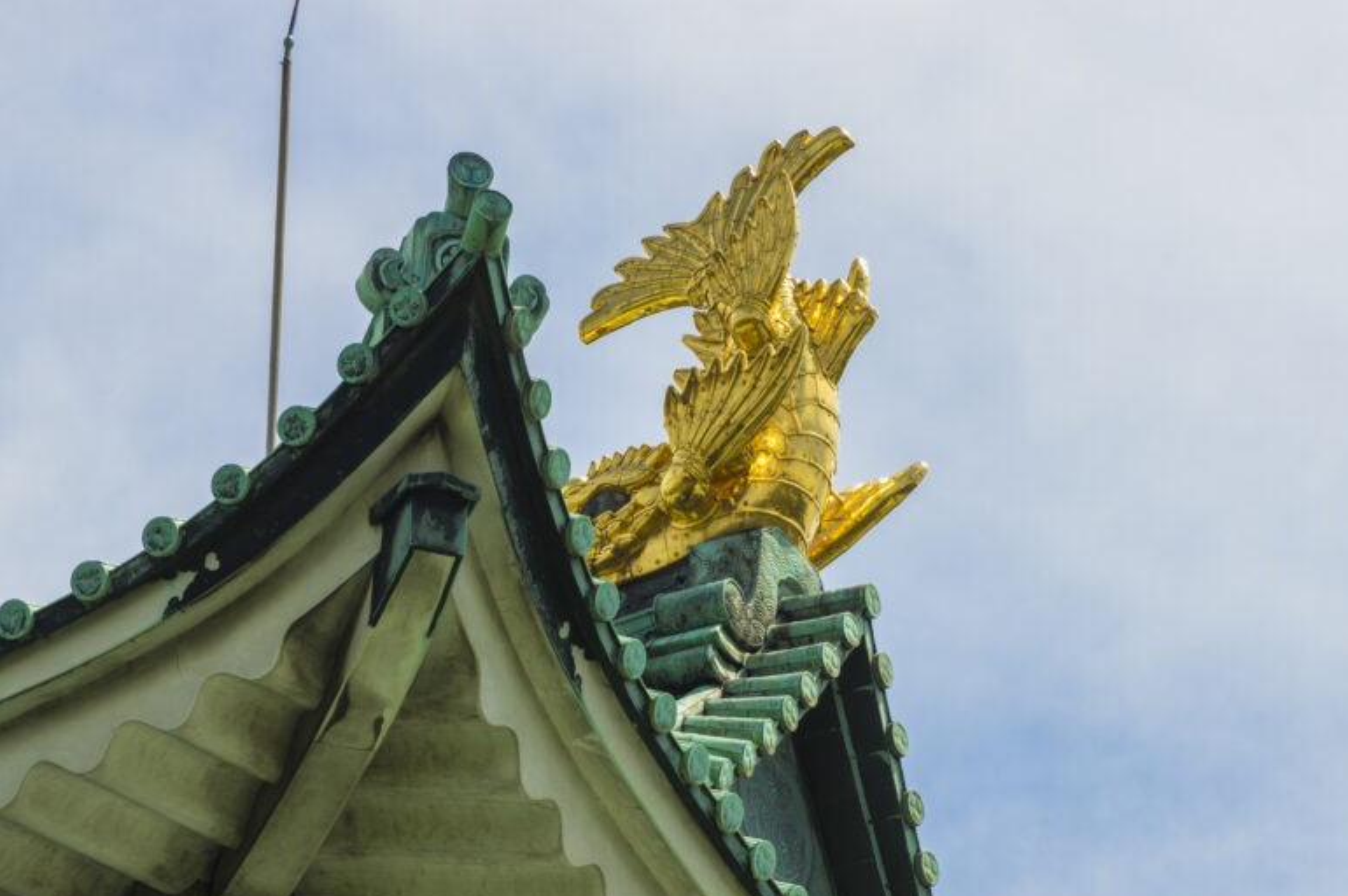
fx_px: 18668
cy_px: 396
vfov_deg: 2.8
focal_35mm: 499
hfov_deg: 4.1
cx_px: 699
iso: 100
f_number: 13
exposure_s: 1/200
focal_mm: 250
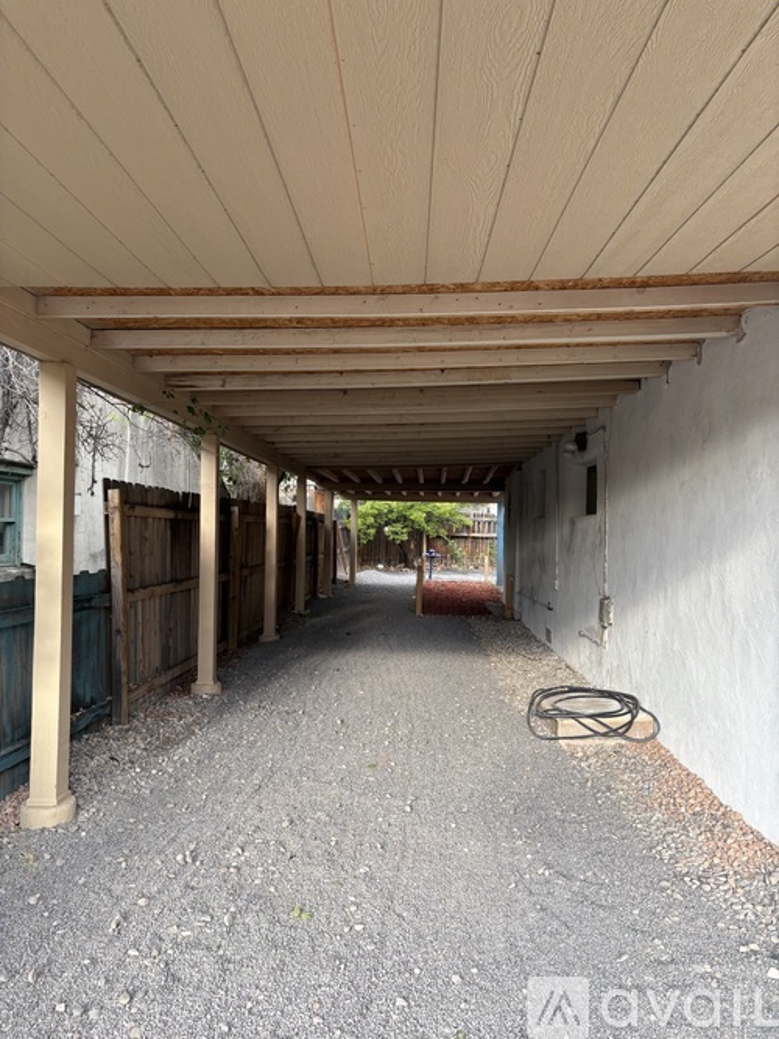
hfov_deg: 53.0
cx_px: 390
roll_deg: -1.2
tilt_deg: +0.5
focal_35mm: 26
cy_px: 520
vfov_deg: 67.3
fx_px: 780
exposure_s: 1/122
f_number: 1.6
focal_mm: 5.96
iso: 50
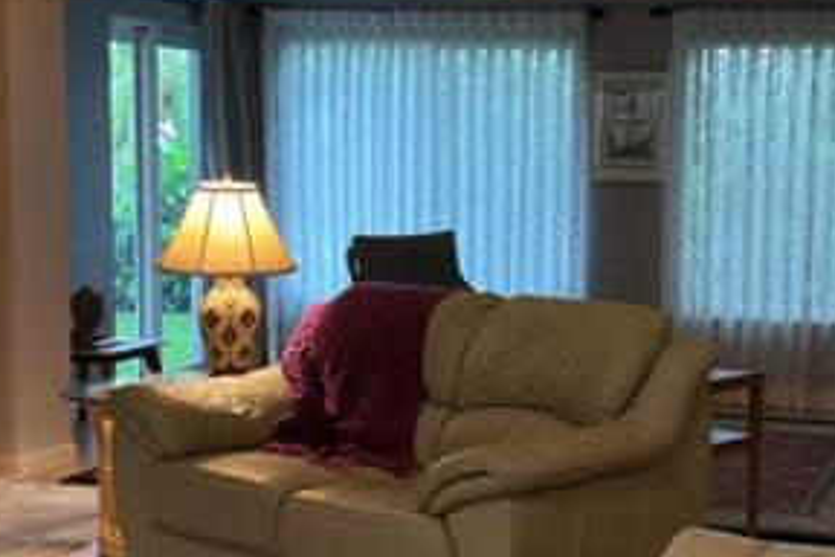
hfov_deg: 29.7
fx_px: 1554
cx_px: 603
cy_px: 305
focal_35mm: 67
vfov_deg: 20.3
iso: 250
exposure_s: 1/60
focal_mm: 3
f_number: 1.8
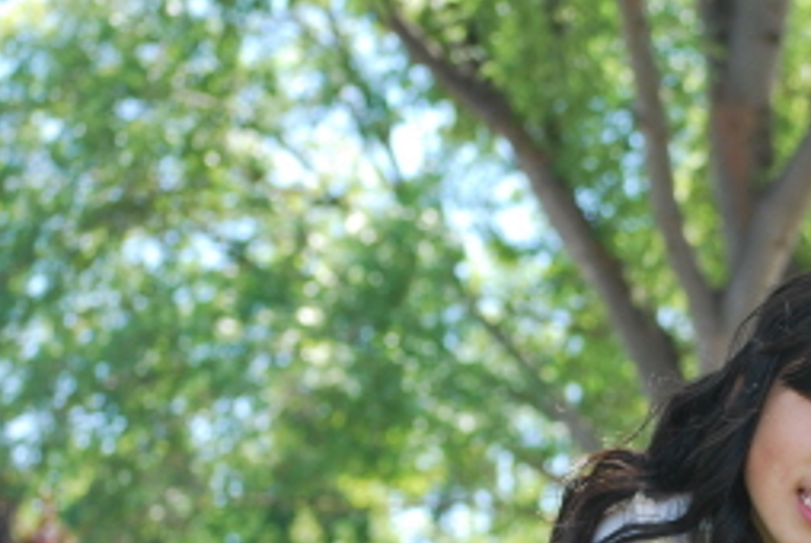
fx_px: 4697
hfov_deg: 9.8
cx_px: 798
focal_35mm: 208
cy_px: 492
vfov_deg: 6.6
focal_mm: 55
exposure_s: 1/125
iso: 160
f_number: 5.6
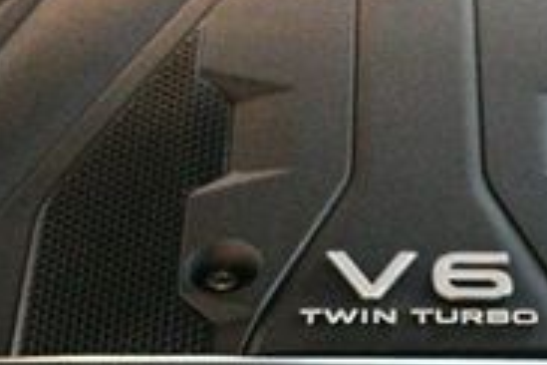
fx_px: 1808
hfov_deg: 17.2
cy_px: 500
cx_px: 371
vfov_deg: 11.2
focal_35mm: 119
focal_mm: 23
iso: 12800
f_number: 3.8
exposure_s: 1/50
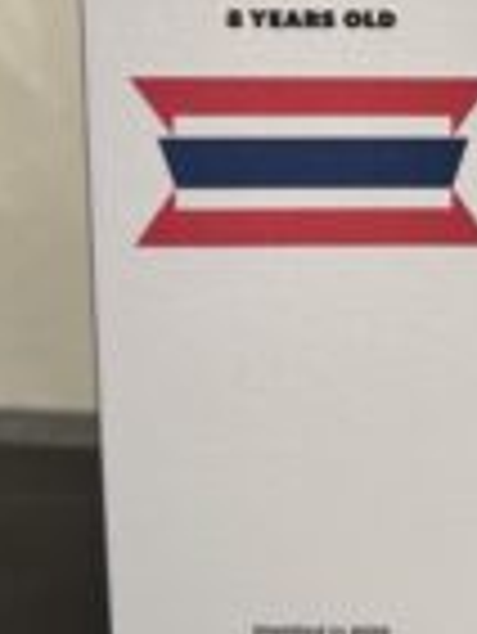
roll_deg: -0.2
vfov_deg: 27.2
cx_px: 580
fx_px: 1247
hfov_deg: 20.2
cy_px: 27
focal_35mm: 68
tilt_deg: -6.9
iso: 320
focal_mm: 6.76
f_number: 1.78
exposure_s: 1/54
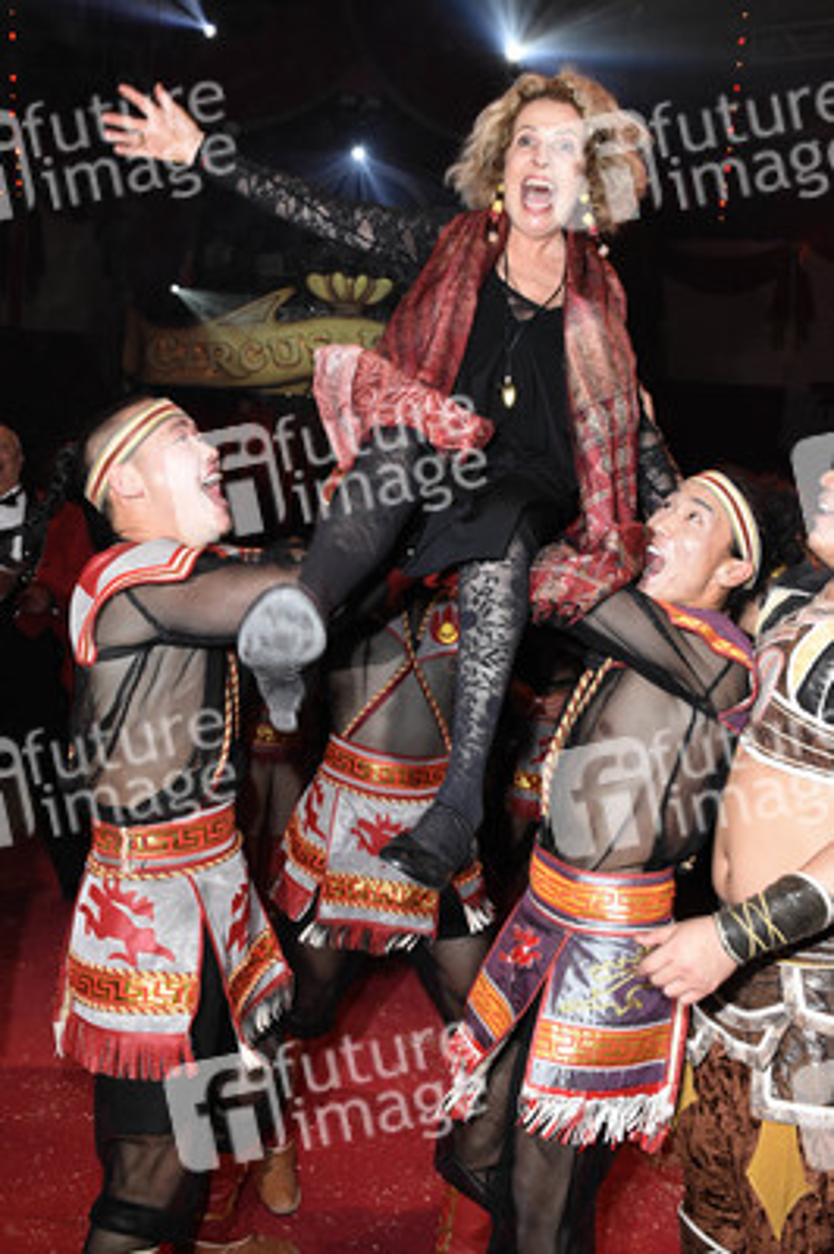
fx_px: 940
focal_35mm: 27
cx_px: 417
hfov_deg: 47.9
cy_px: 627
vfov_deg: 67.4
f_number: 6.3
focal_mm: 18
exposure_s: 1/160
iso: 1600
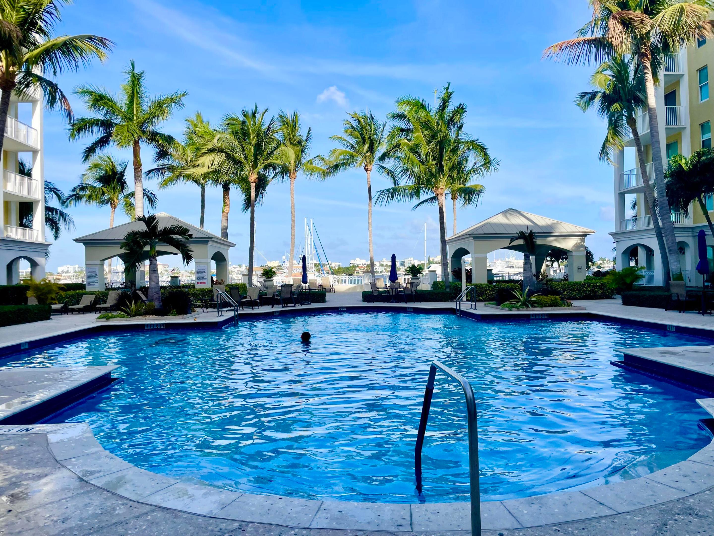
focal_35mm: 26
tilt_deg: +1.5
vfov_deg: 53.1
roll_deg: +1.5
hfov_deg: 67.3
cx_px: 357
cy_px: 268
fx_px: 536
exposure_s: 1/3300
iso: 32
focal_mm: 4.2
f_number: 1.6
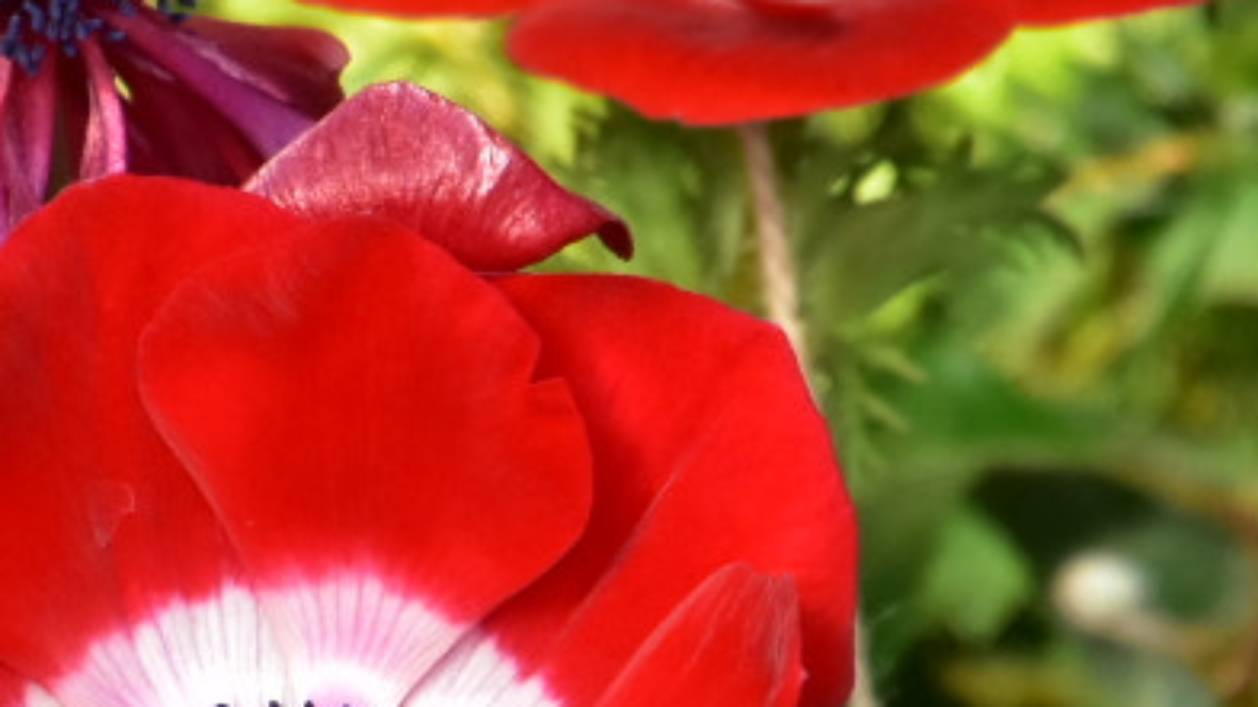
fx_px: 64842
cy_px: 585
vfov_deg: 0.6
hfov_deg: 1.1
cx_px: -96
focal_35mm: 1944
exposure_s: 1/400
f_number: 7.1
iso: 800
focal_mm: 300
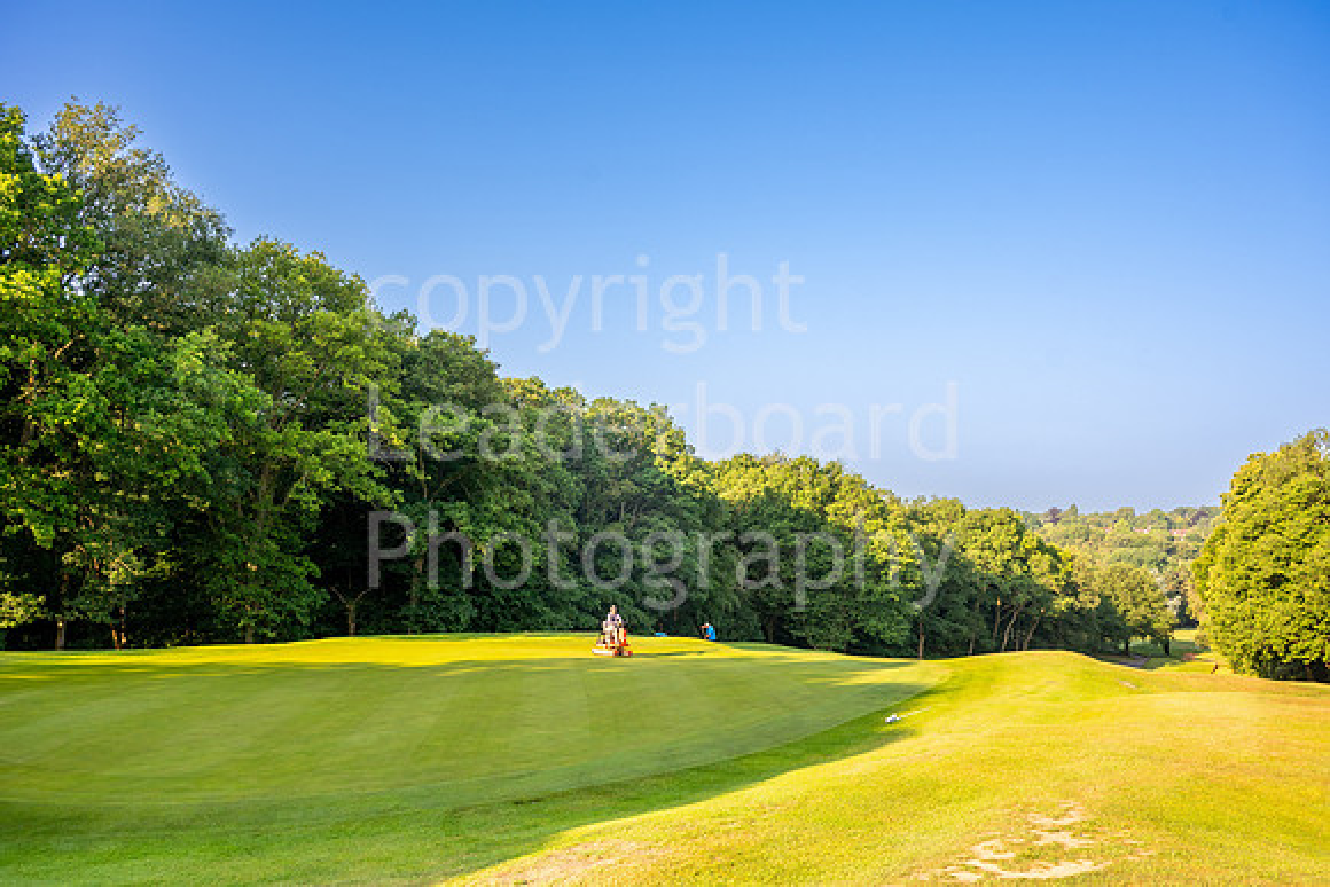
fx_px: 1016
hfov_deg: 66.4
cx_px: 665
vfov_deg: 47.2
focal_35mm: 28
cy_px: 444
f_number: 5
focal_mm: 27.5
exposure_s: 1/640
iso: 160
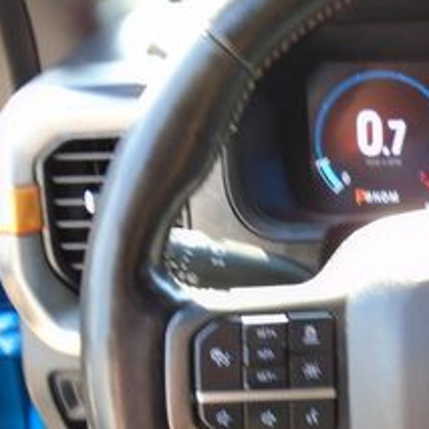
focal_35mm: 69
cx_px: 469
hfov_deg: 23.5
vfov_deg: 24.7
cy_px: 334
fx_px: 967
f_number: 3.2
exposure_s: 1/30
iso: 100
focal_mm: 4.6
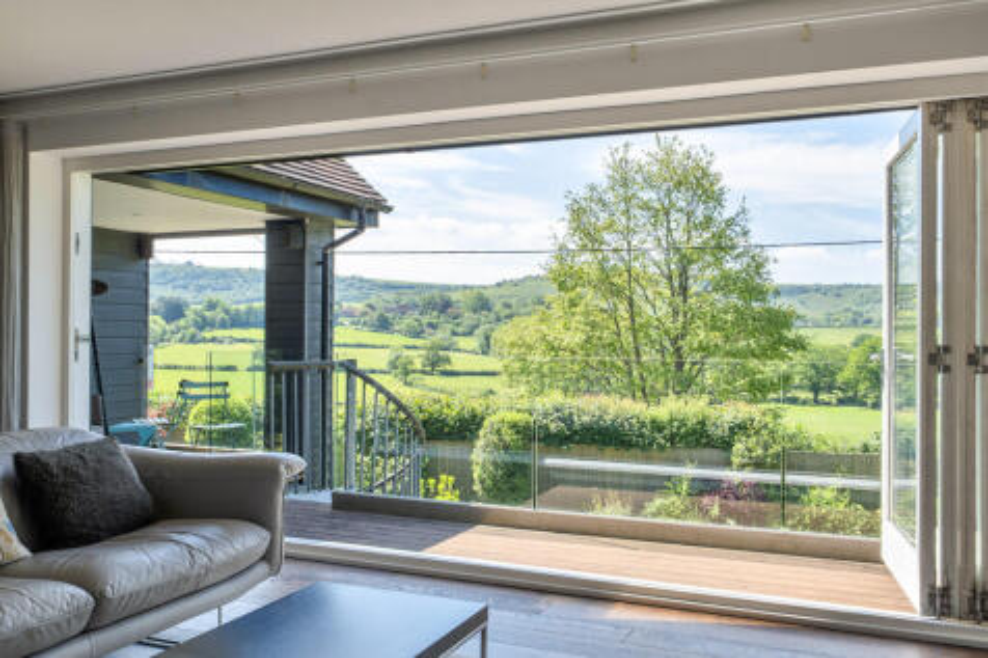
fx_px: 850
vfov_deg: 42.3
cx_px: 494
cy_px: 329
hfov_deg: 60.3
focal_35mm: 31
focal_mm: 21
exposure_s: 1/60
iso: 100
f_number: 8
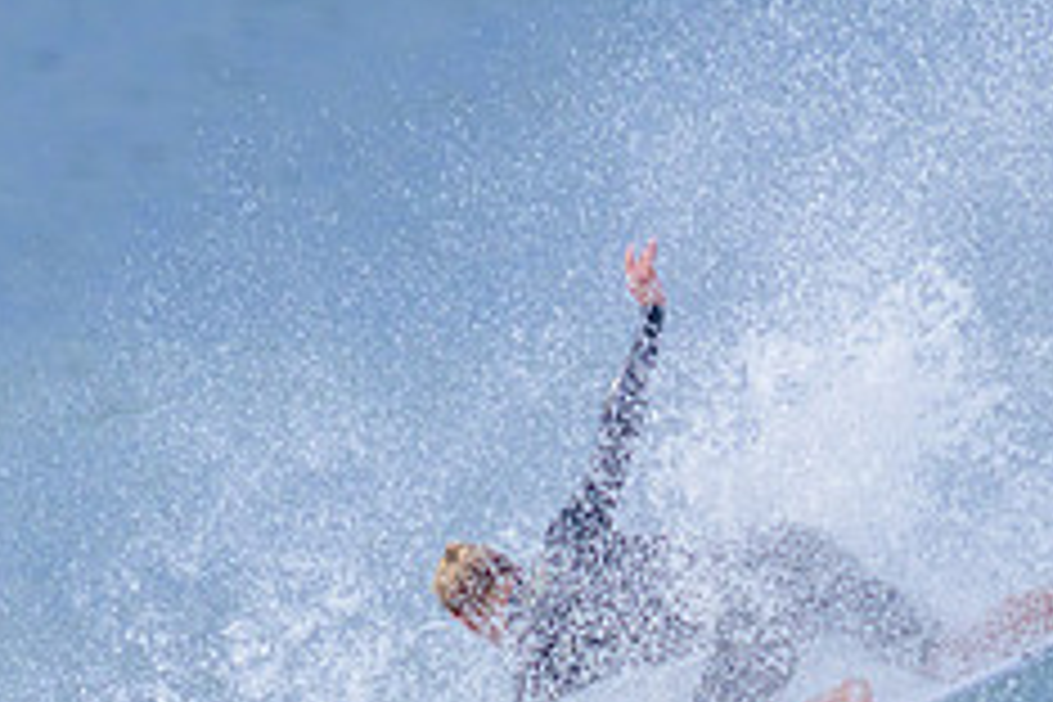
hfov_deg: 0.8
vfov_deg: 0.5
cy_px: 768
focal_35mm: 2724
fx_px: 79671
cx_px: 785
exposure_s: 1/2000
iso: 1000
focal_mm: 800
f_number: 11
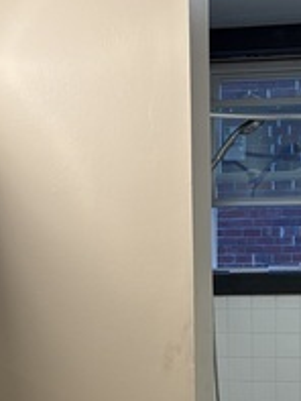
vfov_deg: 21.6
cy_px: 384
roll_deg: +1.2
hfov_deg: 16.8
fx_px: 1019
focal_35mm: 88
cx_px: 199
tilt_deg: -7.5
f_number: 1.6
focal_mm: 5.96
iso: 100
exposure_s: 1/60
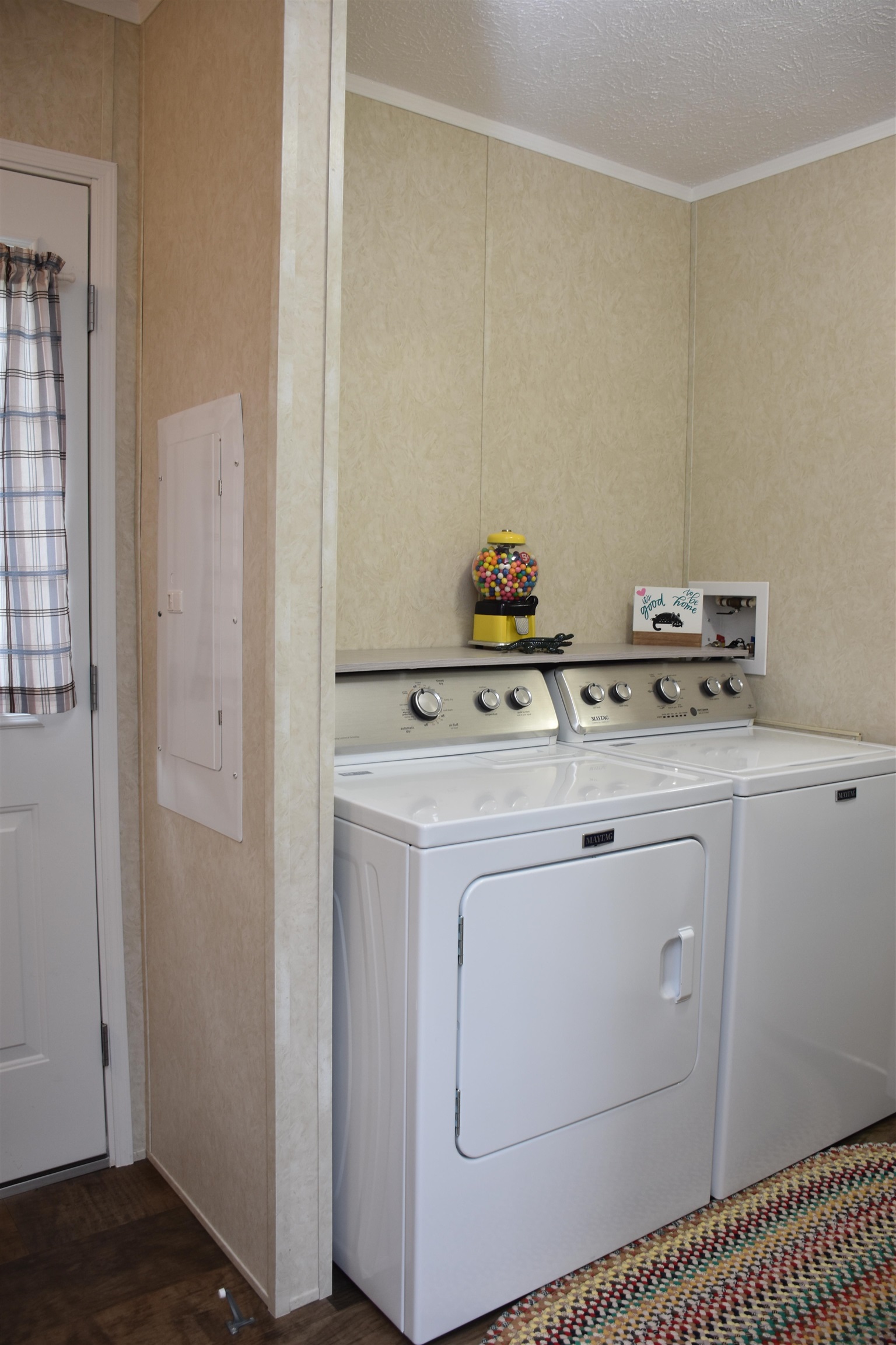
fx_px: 1008
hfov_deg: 47.9
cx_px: 448
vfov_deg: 67.4
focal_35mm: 27
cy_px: 672
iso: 320
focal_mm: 18
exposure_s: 1/60
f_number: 4
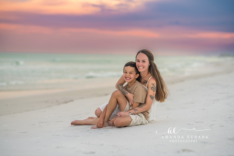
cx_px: 117
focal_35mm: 85
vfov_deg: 16.1
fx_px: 552
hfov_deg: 23.9
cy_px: 78
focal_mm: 85
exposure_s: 1/1250
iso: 250
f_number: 2
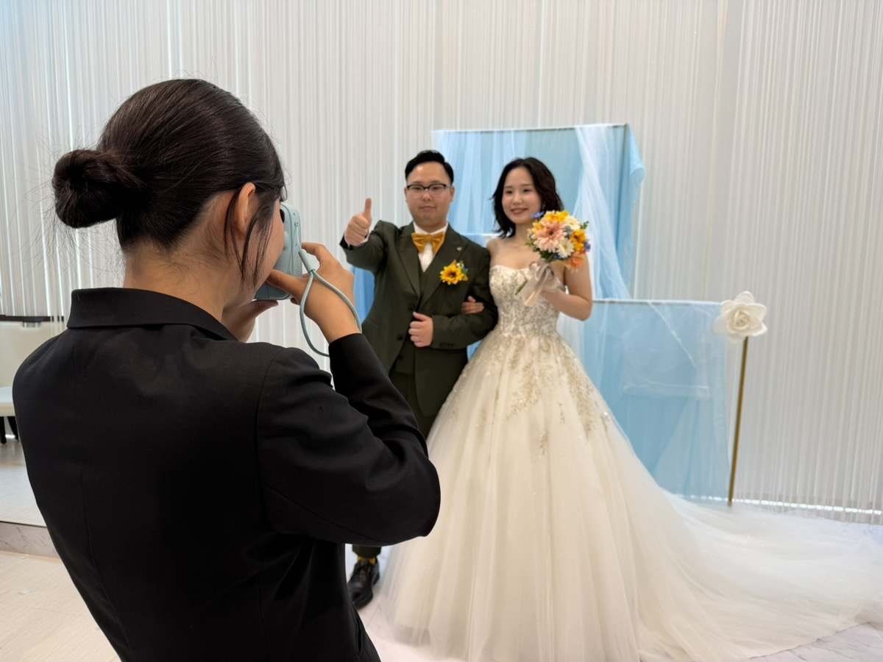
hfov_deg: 71.6
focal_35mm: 24
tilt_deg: -7.0
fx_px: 612
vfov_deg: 56.8
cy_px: 331
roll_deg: -0.2
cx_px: 442
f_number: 1.78
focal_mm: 6.76
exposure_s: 1/125
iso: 50
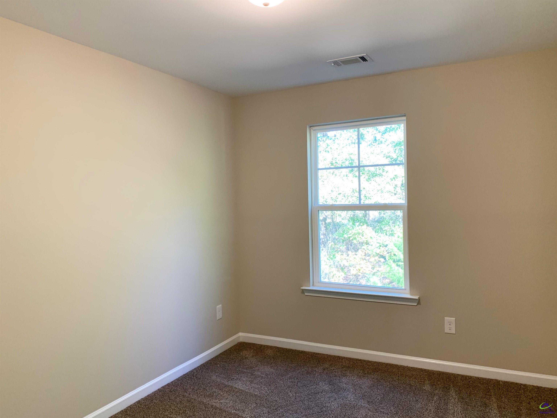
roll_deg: -0.2
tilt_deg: -2.4
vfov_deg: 53.1
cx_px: 278
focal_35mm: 26
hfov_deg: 67.3
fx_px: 418
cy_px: 209
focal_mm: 4.25
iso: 100
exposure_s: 1/60
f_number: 1.8
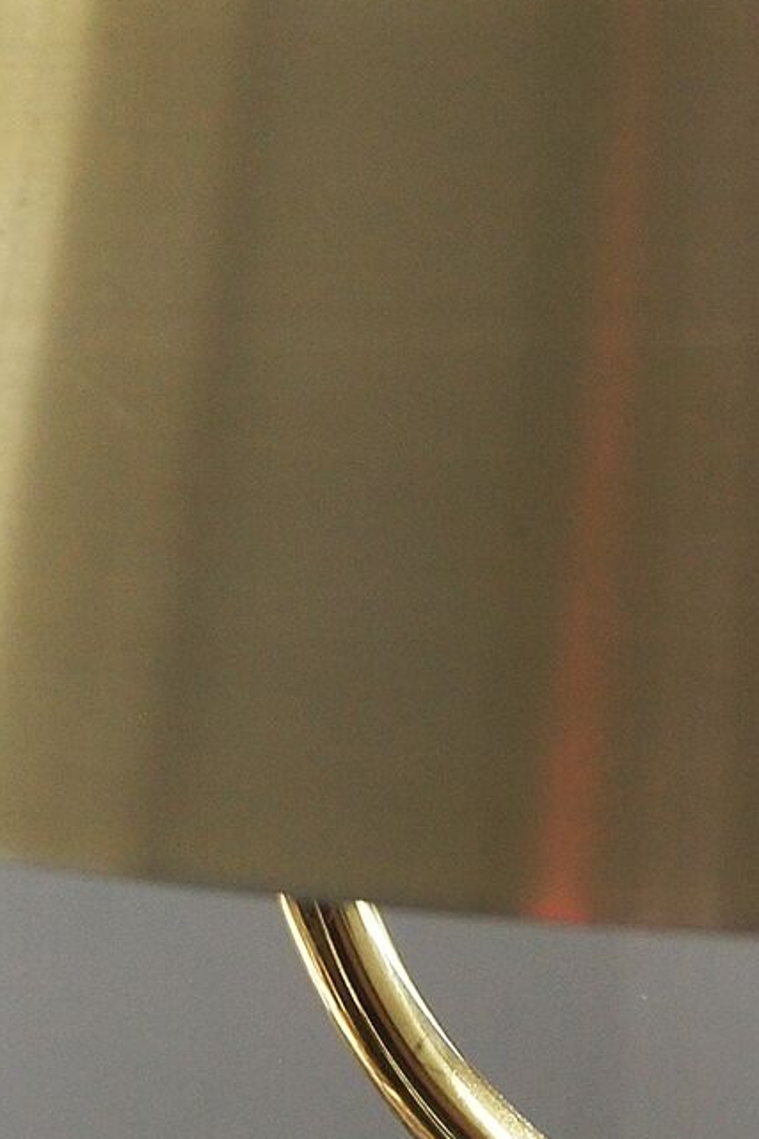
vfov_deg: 15.2
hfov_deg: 10.3
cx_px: -157
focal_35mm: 131
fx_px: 4145
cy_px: -169
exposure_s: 1/200
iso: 400
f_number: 5.6
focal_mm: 28
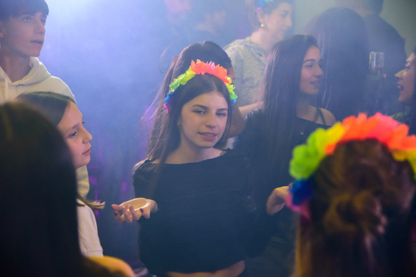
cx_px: 208
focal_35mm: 105
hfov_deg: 19.5
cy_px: 138
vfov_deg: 13.0
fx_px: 1214
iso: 2500
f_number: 4
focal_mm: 70
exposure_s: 1/40
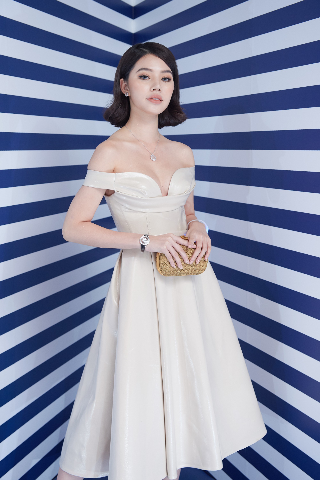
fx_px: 801
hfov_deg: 22.6
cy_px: 240
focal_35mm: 60
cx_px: 160
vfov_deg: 33.4
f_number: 5
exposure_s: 1/125
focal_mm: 60
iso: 1000
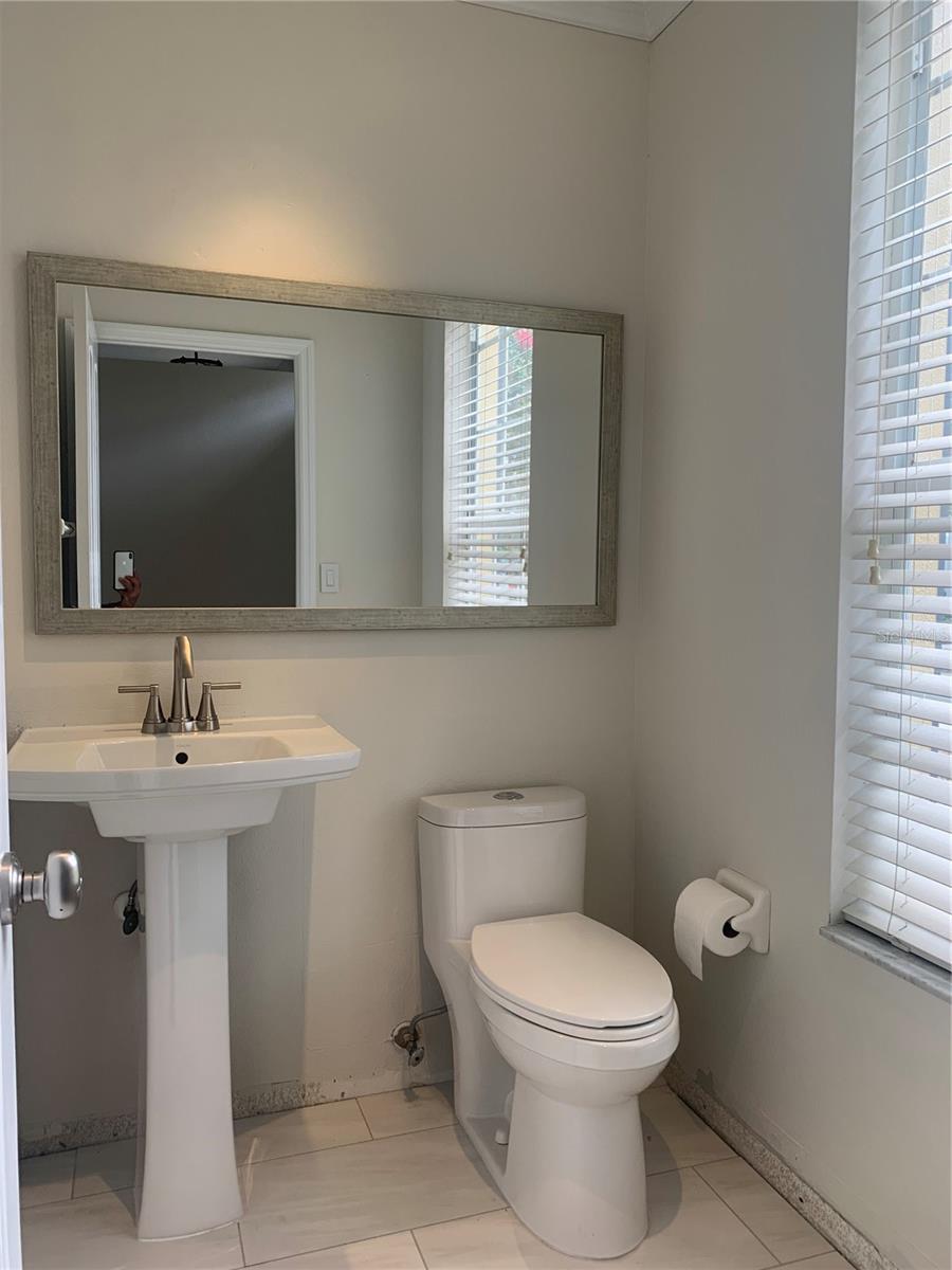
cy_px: 635
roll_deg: -0.3
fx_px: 953
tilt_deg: -3.6
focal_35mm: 26
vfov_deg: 67.3
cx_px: 476
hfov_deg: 53.1
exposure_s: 1/121
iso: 50
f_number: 1.8
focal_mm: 4.25
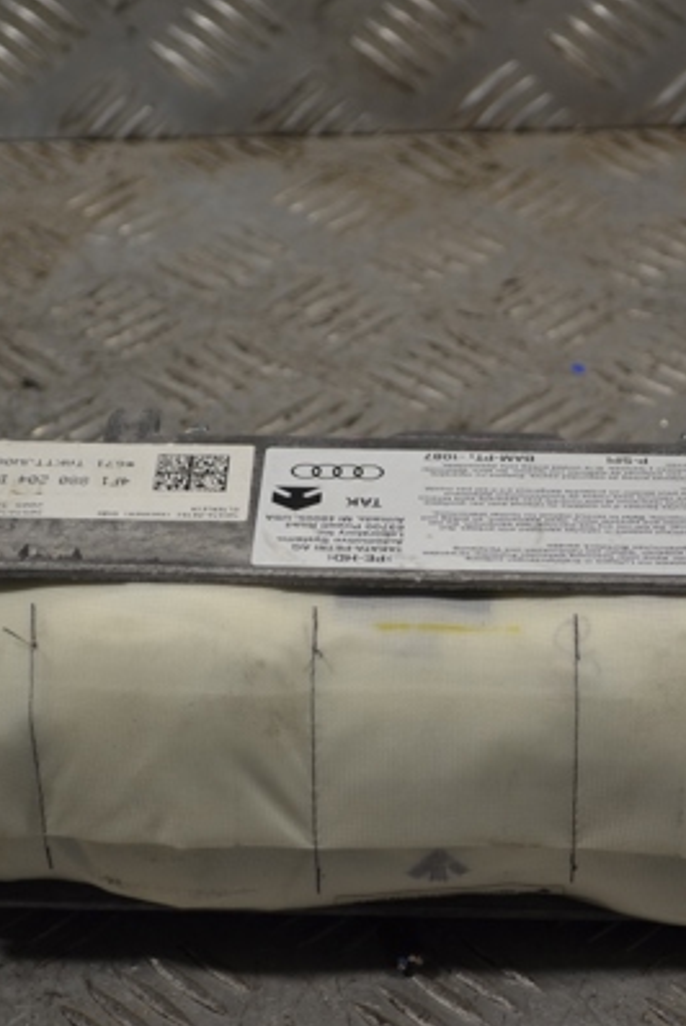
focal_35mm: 106
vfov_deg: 19.3
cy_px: 528
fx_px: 3024
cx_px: 420
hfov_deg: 12.9
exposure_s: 1/50
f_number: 5.3
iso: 100
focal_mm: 44
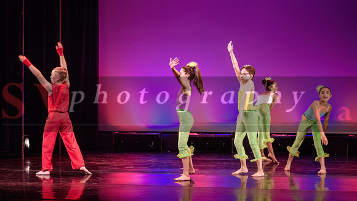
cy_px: 86
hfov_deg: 20.5
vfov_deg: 11.6
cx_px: 166
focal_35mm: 105
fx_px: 989
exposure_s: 1/250
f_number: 2.8
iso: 1600
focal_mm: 86
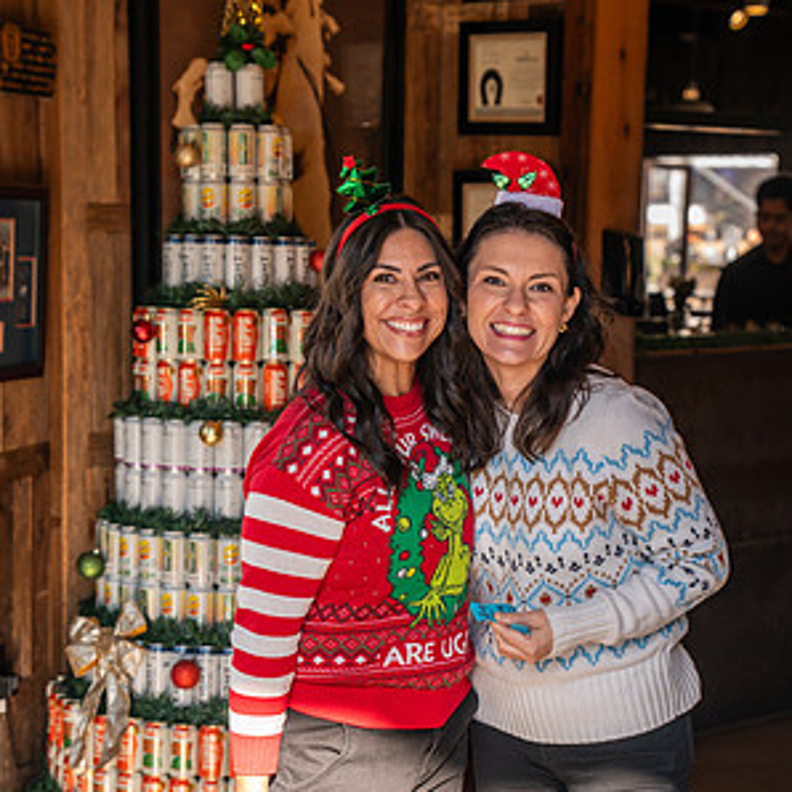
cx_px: 396
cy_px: 508
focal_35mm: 86
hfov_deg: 20.2
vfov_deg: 20.1
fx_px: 2226
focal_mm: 67
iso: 160
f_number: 4.5
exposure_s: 1/125
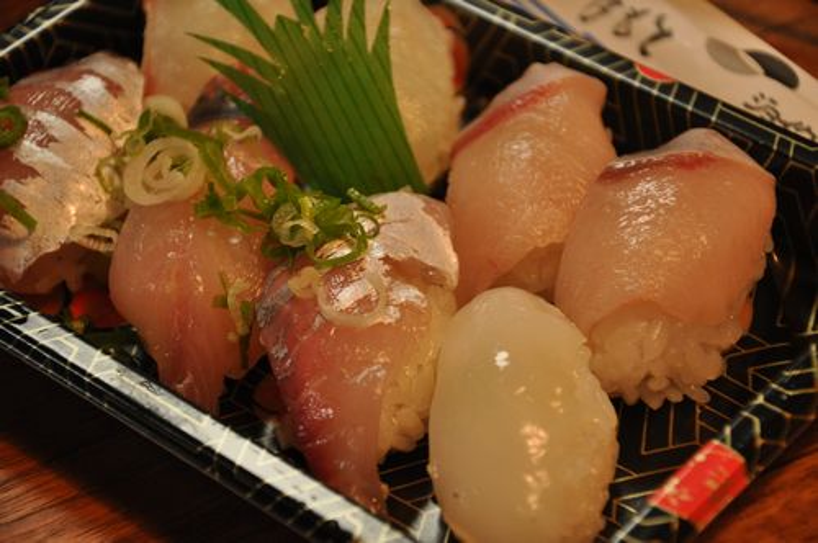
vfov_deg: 11.4
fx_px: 2723
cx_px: 409
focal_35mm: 120
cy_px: 272
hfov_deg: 17.1
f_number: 5.3
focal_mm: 80
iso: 800
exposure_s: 1/40
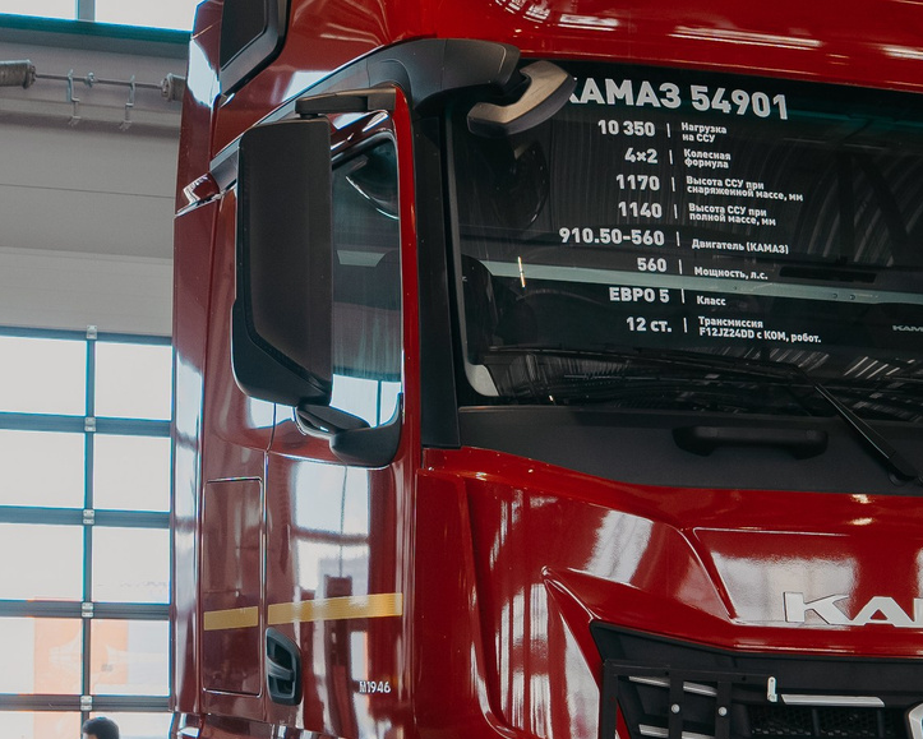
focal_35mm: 93
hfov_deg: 20.5
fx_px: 2542
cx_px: 620
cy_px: 629
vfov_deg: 16.4
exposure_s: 1/125
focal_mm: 28
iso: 160
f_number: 4
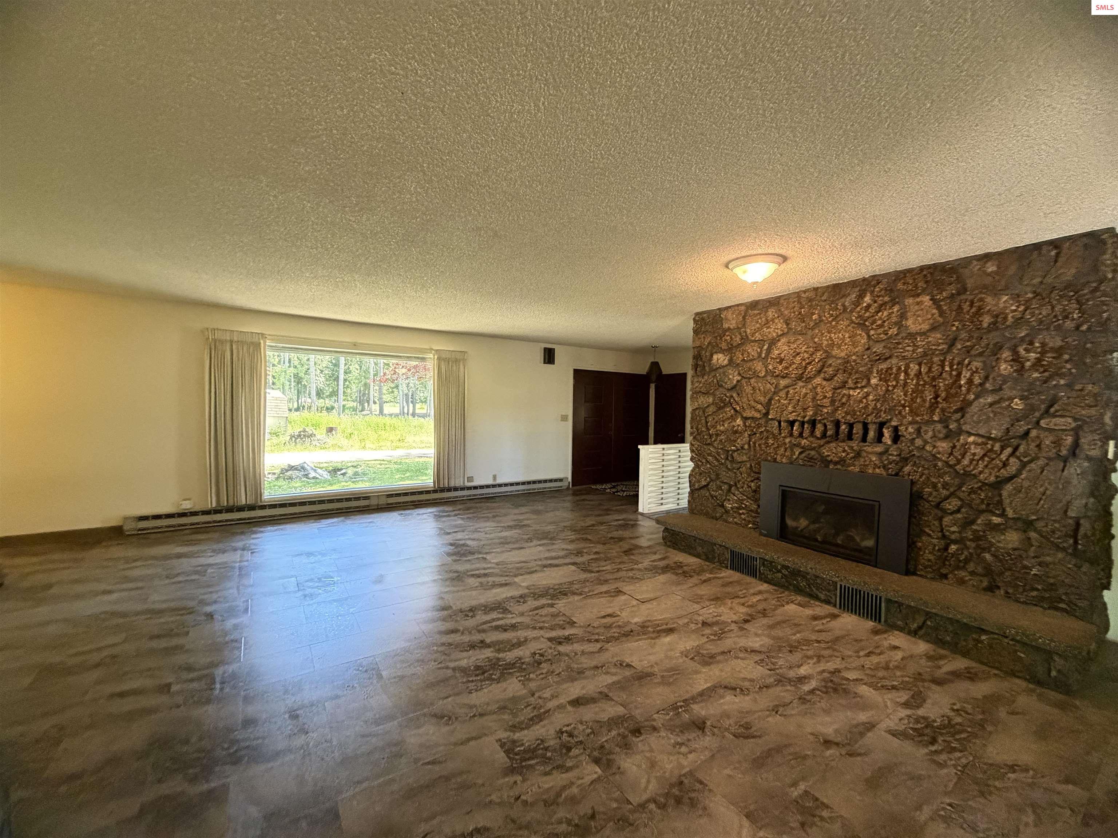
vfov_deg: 85.7
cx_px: 559
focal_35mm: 14
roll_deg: -0.6
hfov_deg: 102.1
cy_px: 419
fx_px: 452
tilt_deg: -1.7
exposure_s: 1/60
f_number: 2.2
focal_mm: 2.22
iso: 640
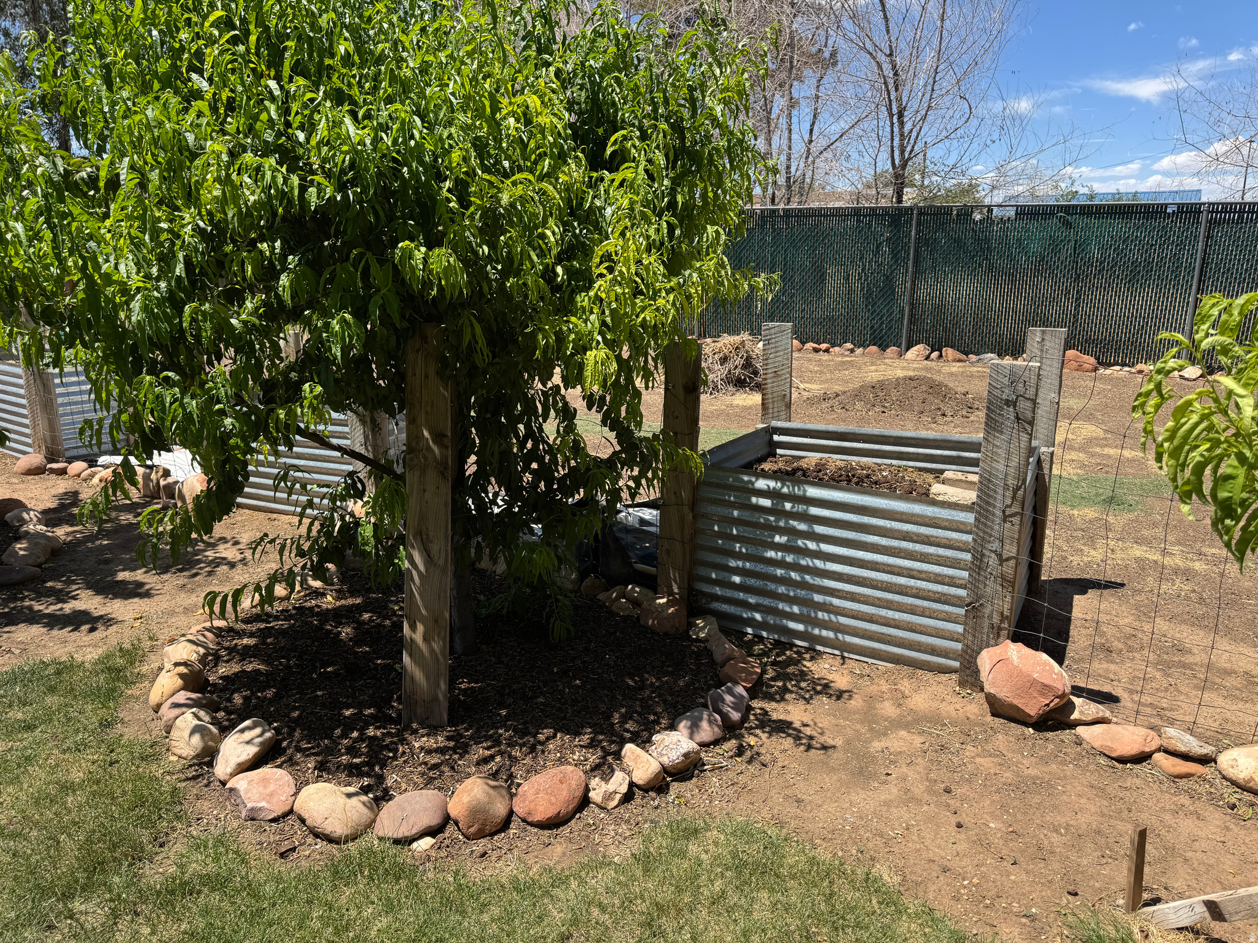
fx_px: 872
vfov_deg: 56.8
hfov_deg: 71.6
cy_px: 472
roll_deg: +1.5
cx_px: 629
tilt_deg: -15.1
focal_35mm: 24
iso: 80
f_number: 1.78
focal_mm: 6.76
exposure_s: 1/2833
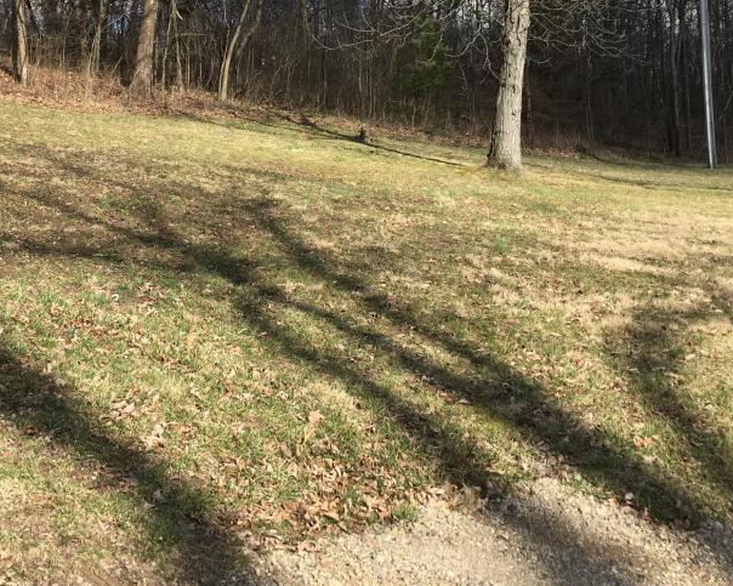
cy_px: 146
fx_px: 1041
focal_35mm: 48
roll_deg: +3.0
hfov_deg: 38.1
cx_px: 217
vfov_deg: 30.9
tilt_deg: +3.6
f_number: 2.2
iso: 25
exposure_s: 1/974
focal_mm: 4.15
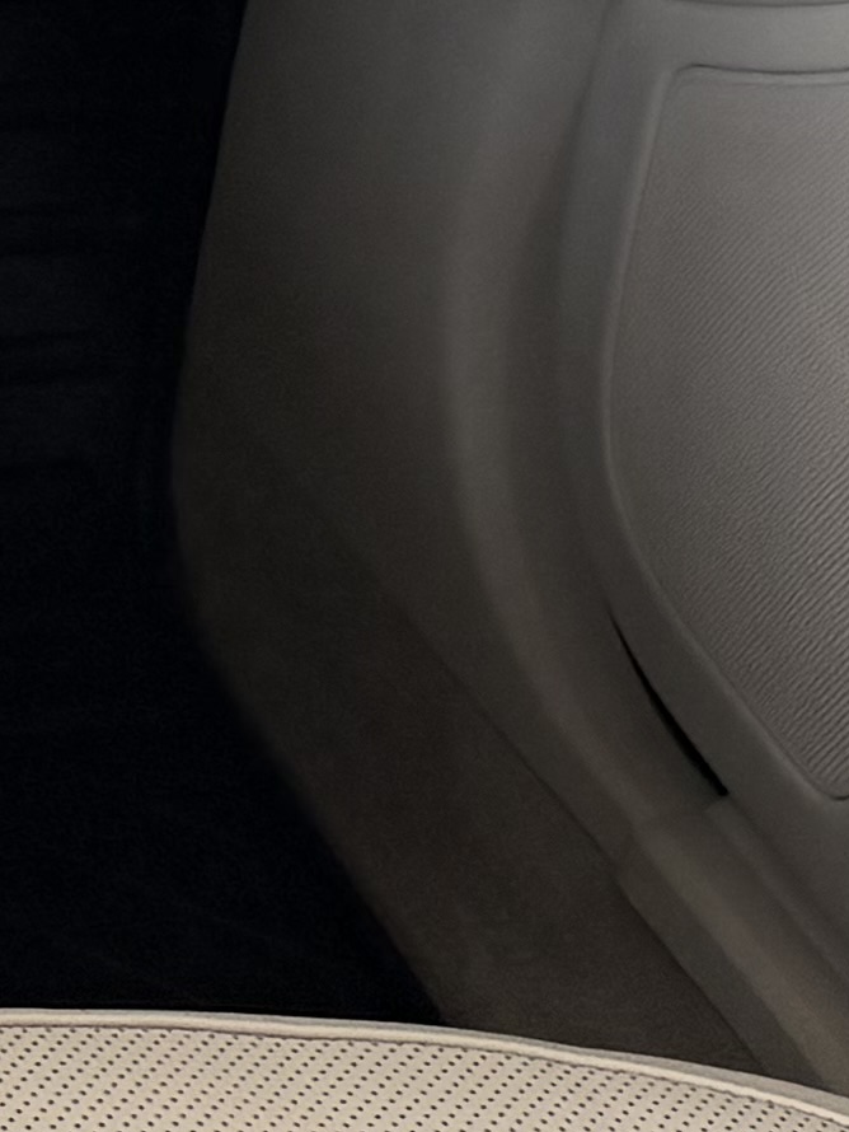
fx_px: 5034
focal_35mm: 154
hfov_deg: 7.7
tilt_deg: -22.6
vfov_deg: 12.1
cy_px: -715
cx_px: -2115
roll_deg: +0.5
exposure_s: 1/114
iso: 200
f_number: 1.78
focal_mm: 6.76
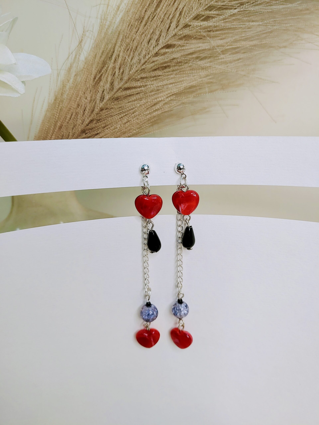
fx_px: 319
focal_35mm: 26
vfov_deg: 67.3
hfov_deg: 53.1
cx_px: 160
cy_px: 212
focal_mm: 4.36
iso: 150
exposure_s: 1/100
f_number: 1.8
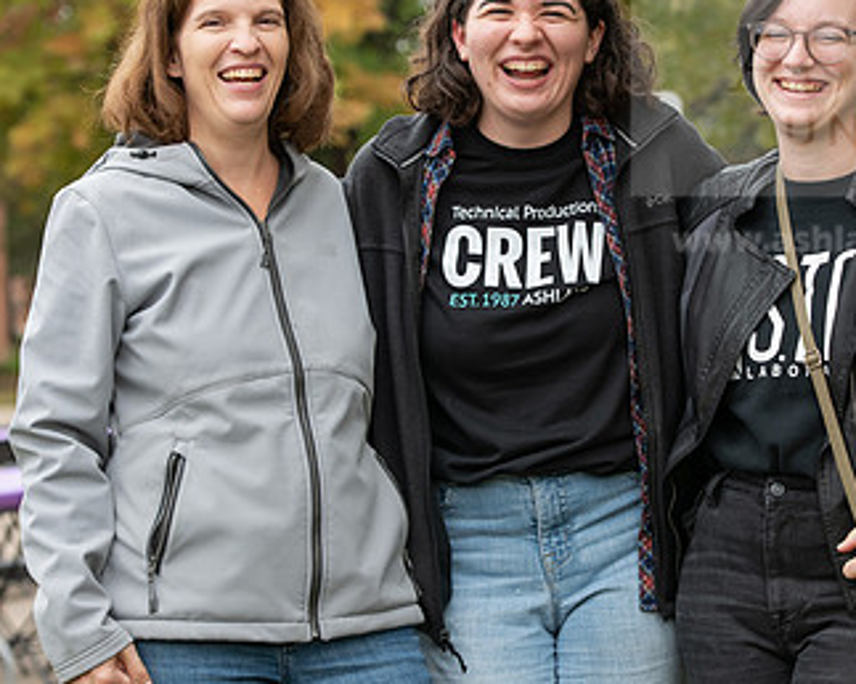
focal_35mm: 145
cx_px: 551
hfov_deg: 13.3
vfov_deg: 10.6
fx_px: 3671
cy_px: 296
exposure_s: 1/250
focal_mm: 86
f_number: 5
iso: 400
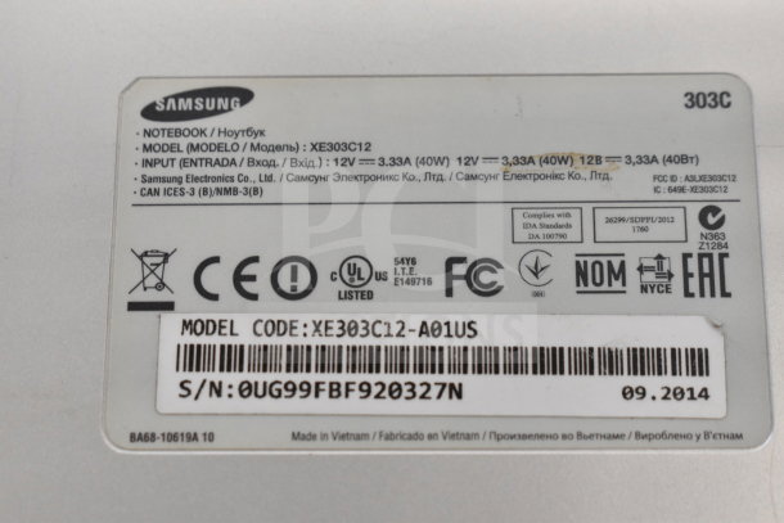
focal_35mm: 72
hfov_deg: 28.1
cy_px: 262
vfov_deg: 18.9
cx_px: 392
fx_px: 1568
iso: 2800
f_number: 5.3
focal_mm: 48
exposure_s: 1/80
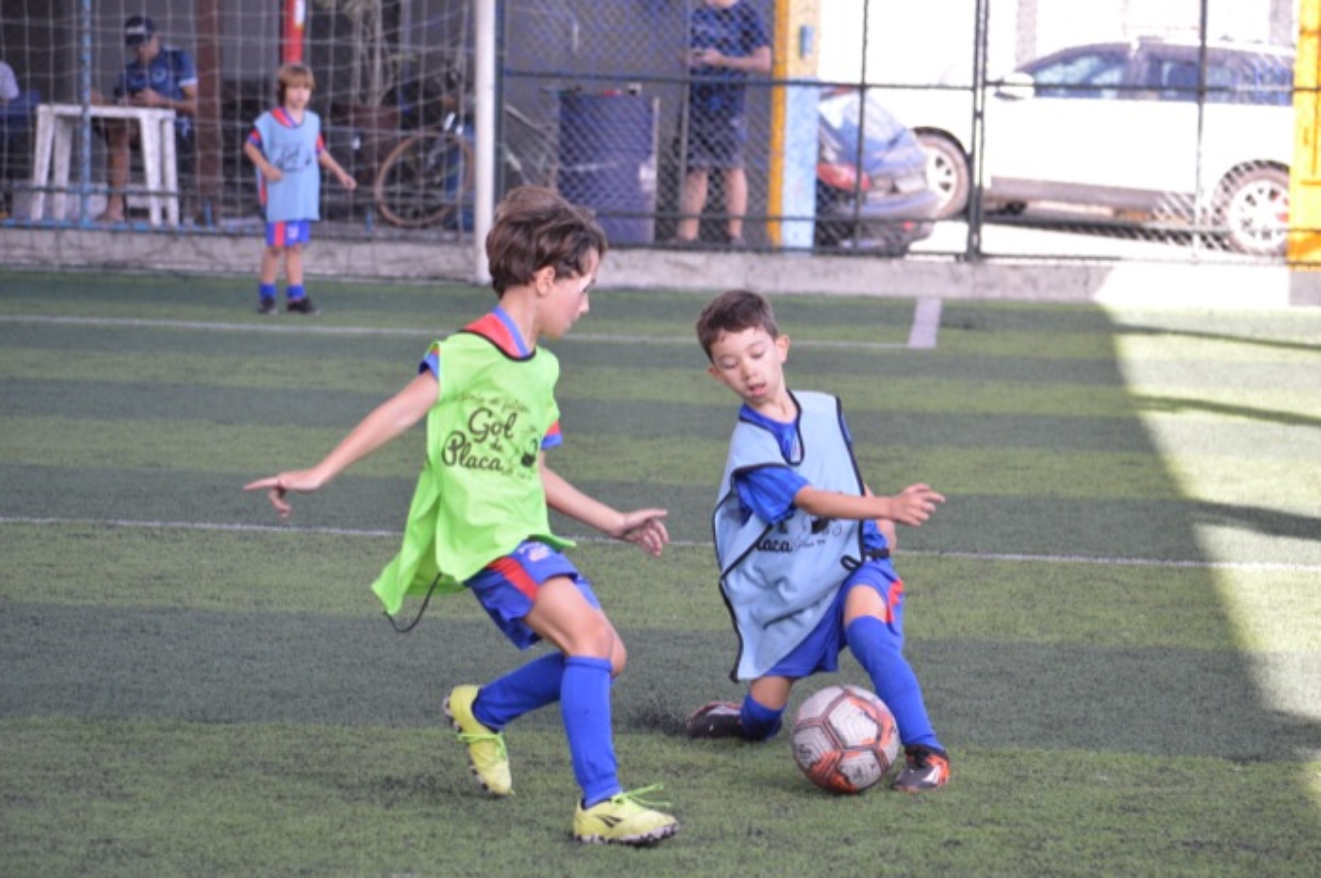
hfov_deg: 14.9
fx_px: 5058
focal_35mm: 138
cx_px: 660
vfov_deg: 9.9
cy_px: 439
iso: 1600
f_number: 4.5
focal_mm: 92
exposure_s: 1/1250
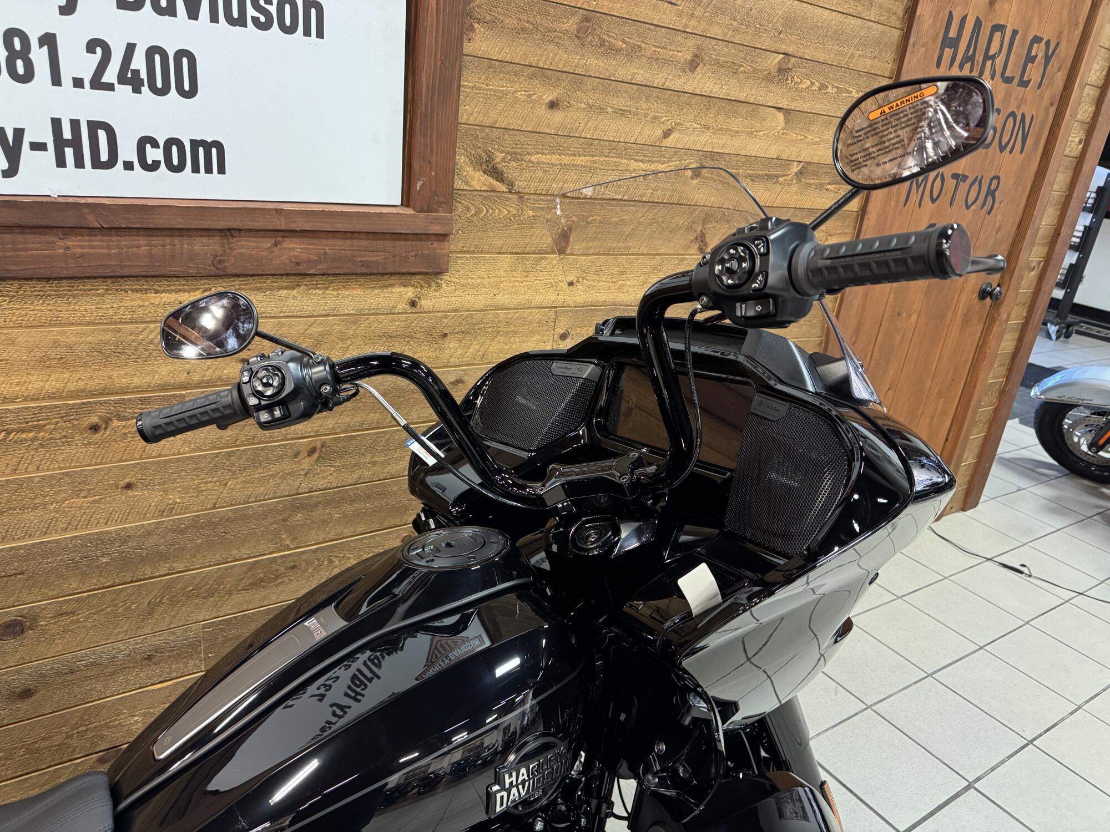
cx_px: 555
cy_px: 416
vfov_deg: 56.8
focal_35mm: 24
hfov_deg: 71.6
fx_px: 770
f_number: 1.78
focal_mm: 6.76
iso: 500
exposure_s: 1/60
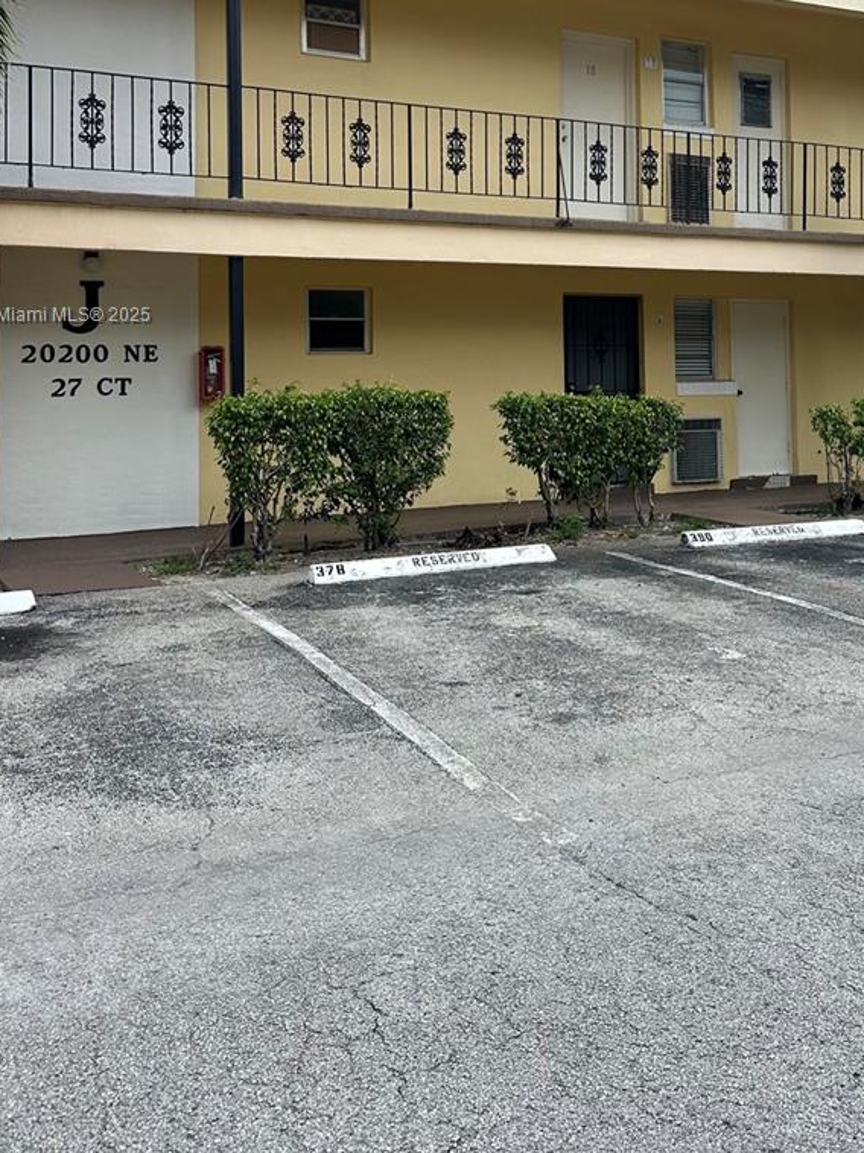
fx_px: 1265
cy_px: 316
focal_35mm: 38
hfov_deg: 37.4
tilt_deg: +4.3
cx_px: 557
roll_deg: -1.6
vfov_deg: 47.5
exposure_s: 1/1453
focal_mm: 6.86
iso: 80
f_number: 1.78
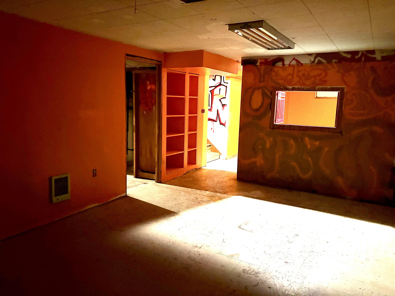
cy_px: 148
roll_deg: -1.3
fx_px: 297
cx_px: 198
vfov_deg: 53.1
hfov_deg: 67.3
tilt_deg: -8.4
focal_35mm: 26
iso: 640
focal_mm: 5.96
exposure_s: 1/30
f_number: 1.6
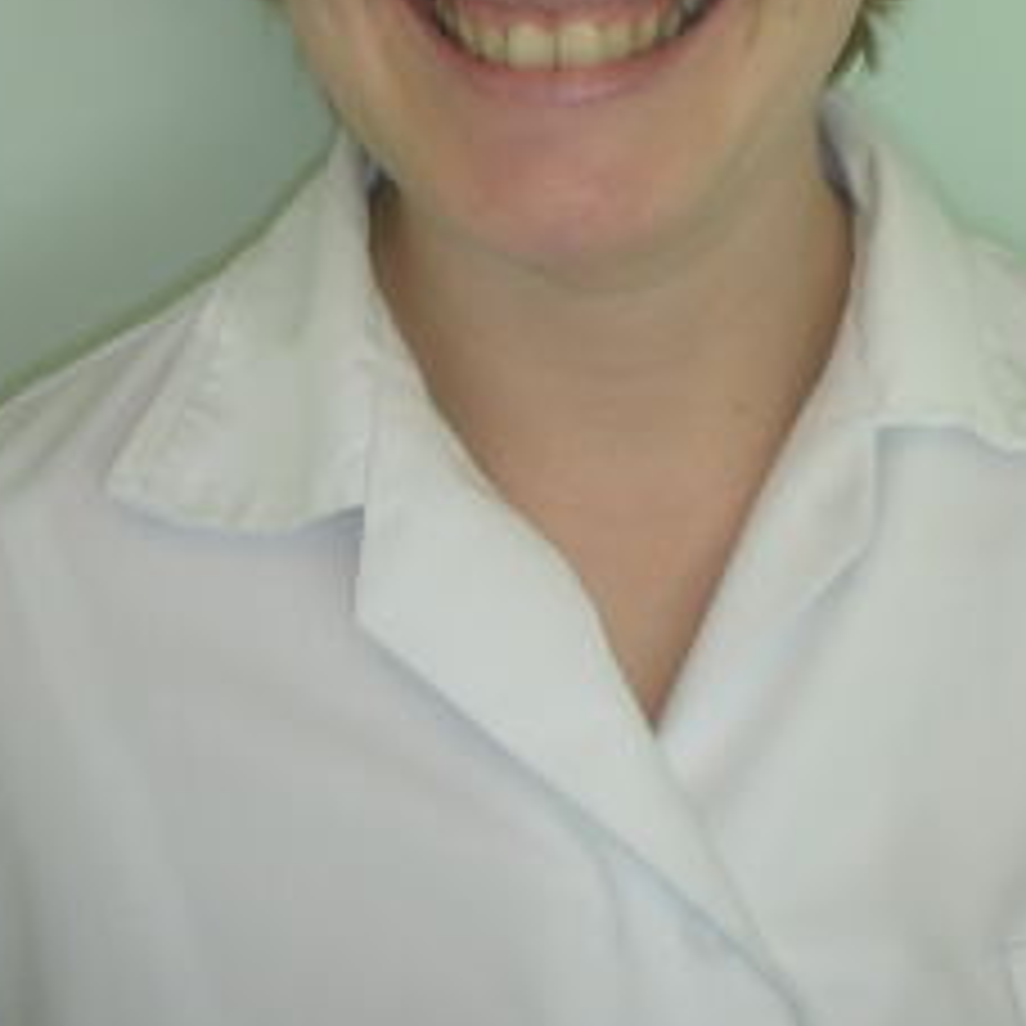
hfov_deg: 26.4
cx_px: 670
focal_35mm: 65
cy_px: 0
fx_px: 2180
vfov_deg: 25.2
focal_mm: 5.8
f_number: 3
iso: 50
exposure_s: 1/30
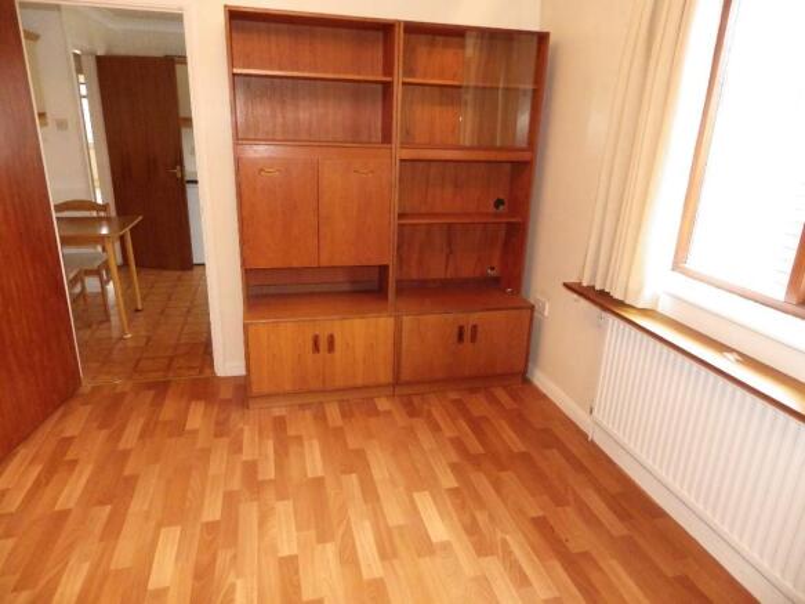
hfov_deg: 76.4
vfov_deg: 61.1
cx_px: 402
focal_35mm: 22
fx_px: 512
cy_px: 302
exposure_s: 1/30
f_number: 3.1
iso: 800
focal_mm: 4
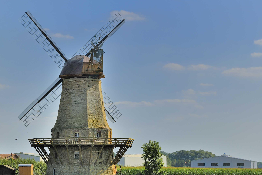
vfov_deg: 9.8
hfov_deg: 14.6
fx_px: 1020
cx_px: 109
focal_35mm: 140
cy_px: 90
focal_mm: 70
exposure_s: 1/320
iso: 100
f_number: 9
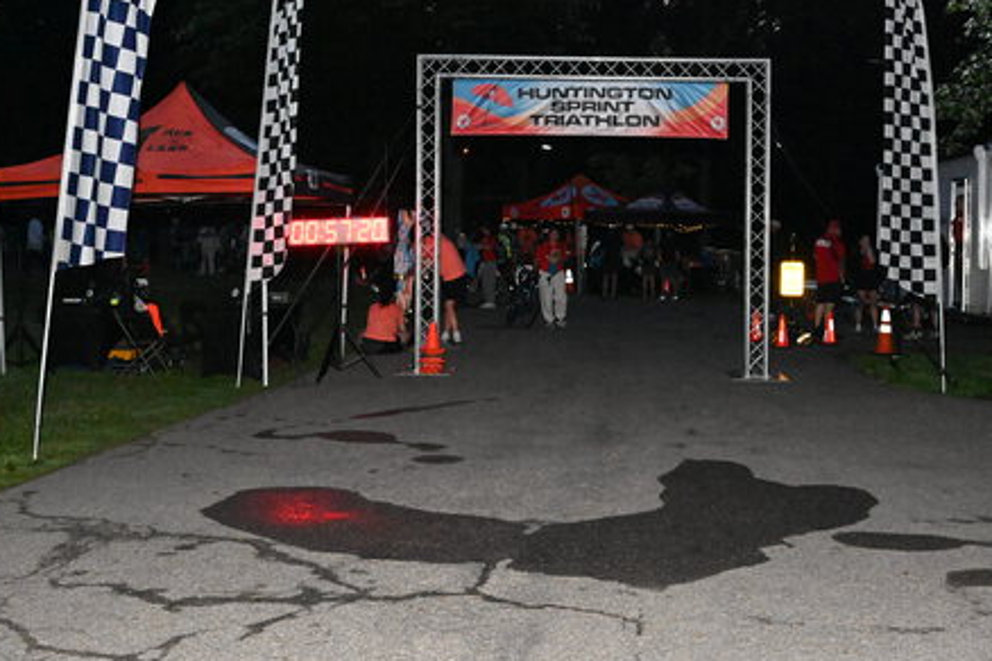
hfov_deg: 36.8
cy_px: 250
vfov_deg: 25.0
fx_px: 1488
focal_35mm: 54
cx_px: 555
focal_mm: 43
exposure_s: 1/200
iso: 25600
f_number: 10
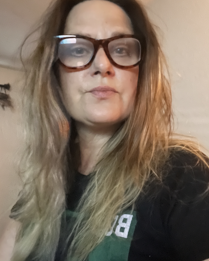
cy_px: 127
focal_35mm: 32
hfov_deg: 45.8
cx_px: 103
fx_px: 247
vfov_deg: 55.7
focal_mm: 2.71
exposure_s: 1/15
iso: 2000
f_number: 2.2
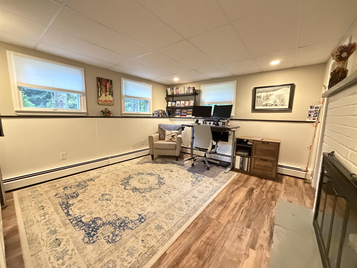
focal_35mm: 14
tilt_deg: -6.8
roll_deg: -0.7
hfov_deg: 102.1
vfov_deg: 85.7
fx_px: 144
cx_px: 178
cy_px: 134
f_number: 2.2
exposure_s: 1/40
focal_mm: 2.22
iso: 1600
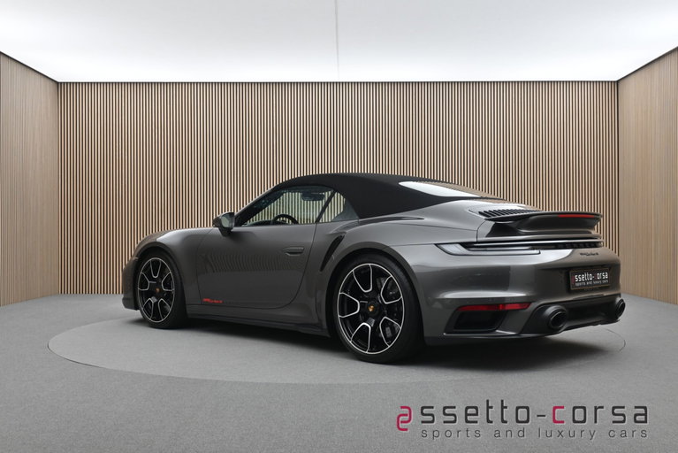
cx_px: 339
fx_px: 777
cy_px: 226
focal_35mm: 41
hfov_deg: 47.1
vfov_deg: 32.5
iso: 450
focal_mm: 27.5
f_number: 4.5
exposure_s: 1/40
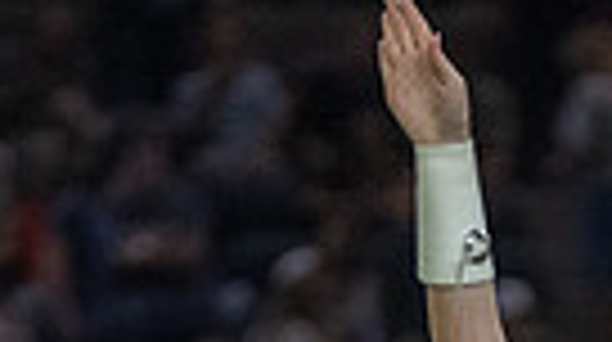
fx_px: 15651
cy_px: 1209
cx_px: 612
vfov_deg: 1.2
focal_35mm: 966
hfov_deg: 2.2
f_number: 2.8
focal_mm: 155
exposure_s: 1/1250
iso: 4000
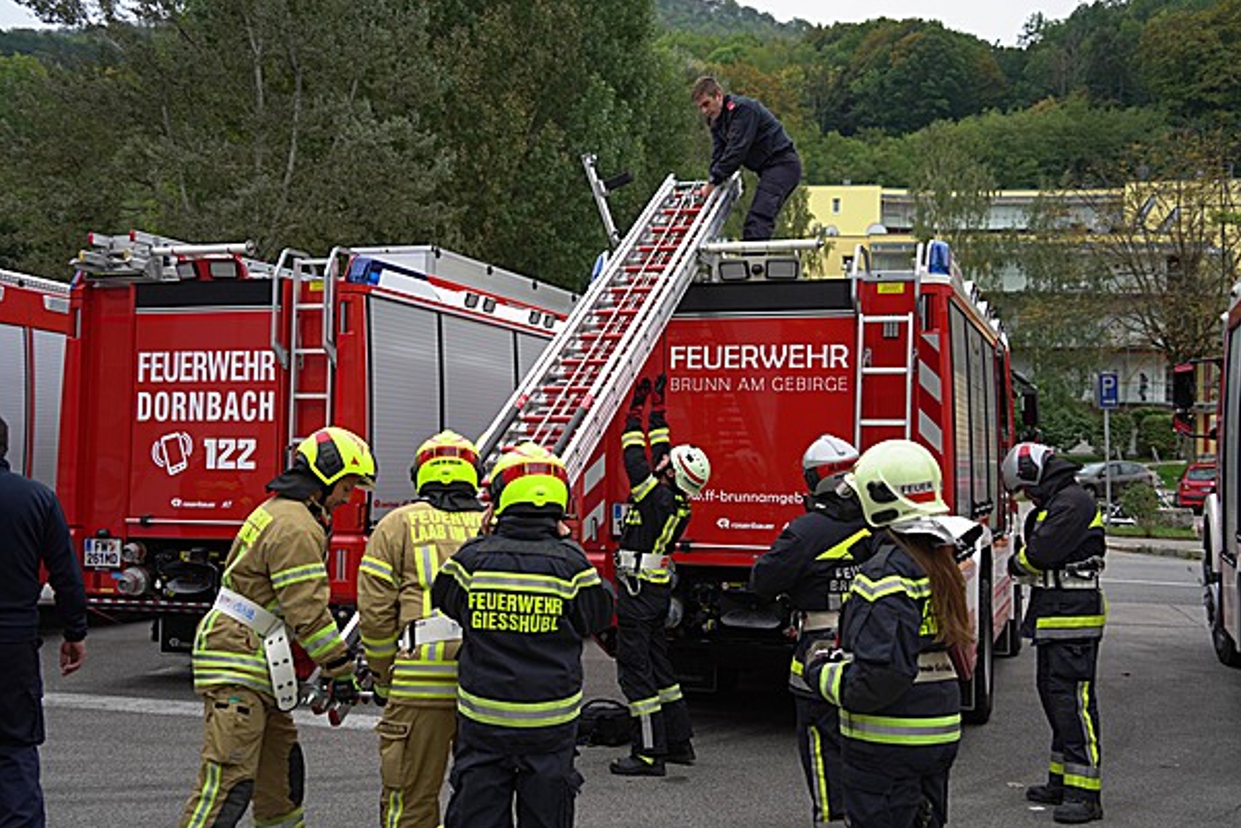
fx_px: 1448
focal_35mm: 42
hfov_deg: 46.4
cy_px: 408
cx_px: 634
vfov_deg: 31.9
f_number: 3.2
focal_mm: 41
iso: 320
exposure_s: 1/1000
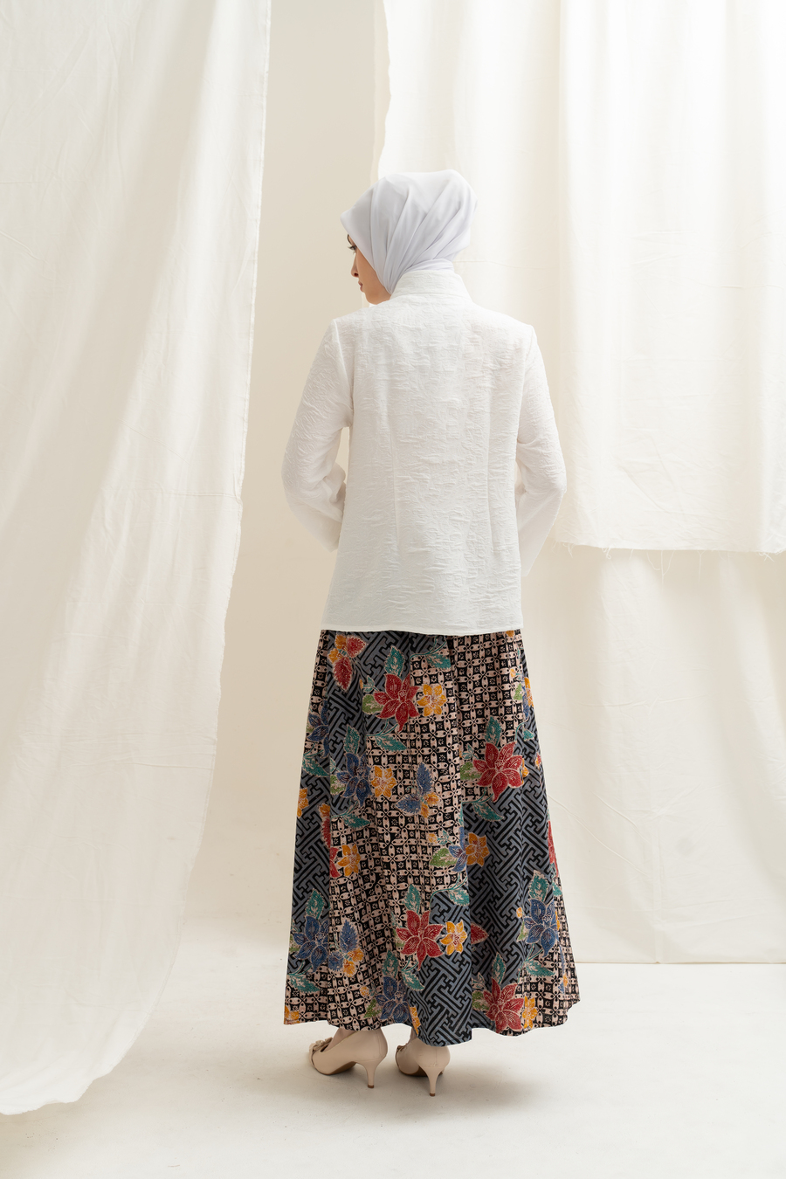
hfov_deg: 31.9
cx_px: 393
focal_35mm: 42
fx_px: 1375
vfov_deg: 46.4
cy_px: 590
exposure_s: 1/160
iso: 100
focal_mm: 42
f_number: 6.3
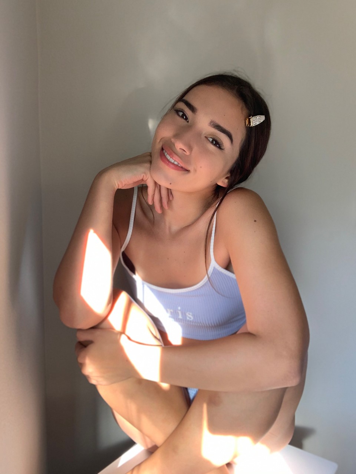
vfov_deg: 56.8
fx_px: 439
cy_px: 237
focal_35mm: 32
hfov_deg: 44.2
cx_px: 178
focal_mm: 2.87
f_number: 2.2
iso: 100
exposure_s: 1/60
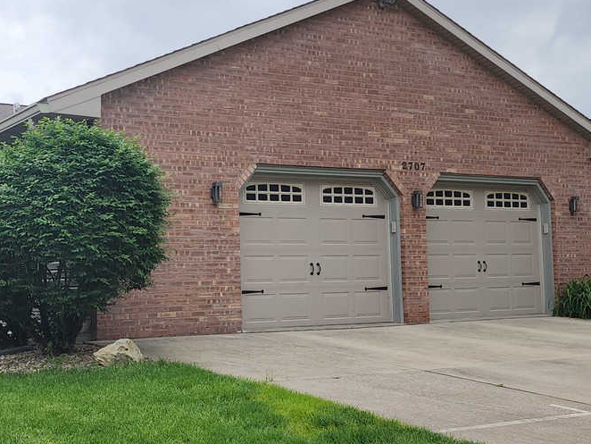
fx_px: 854
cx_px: 154
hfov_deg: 37.3
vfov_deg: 29.1
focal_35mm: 50
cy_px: 250
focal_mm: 6.4
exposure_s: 1/836
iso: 12
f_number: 1.8
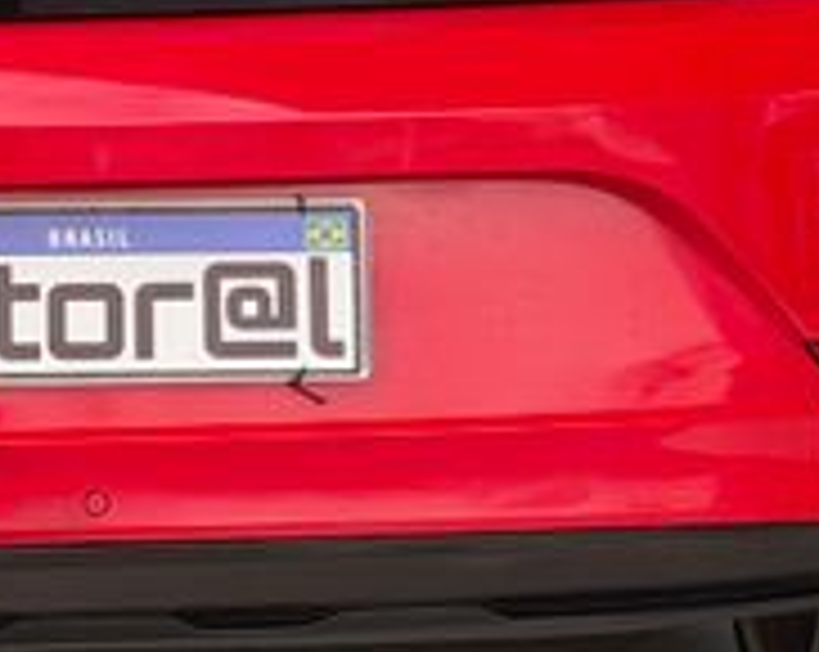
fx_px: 4792
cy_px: -162
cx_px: 14
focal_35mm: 198
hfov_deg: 9.7
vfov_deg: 7.7
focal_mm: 6.76
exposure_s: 1/769
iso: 100
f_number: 1.78
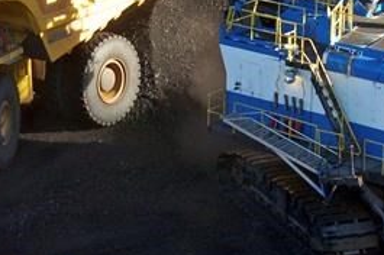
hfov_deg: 10.2
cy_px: -18
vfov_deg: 6.7
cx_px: 87
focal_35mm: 202
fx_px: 2154
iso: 250
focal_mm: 55
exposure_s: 1/180
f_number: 6.7
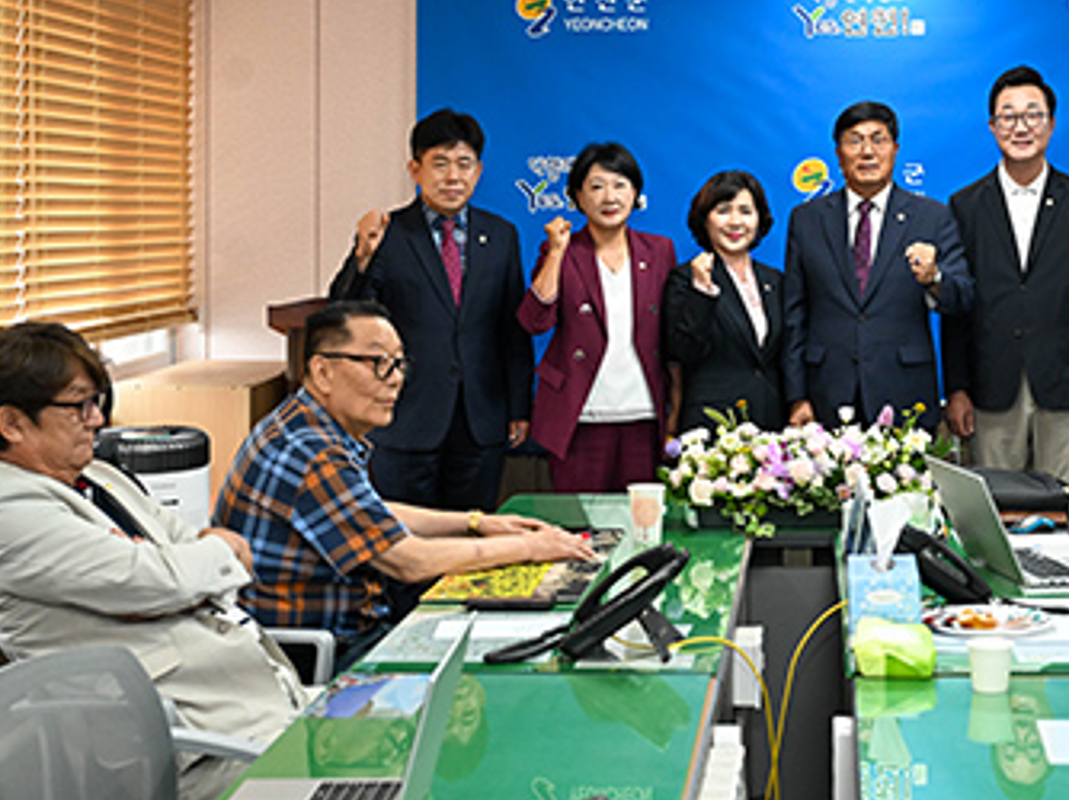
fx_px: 1975
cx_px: 890
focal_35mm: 64
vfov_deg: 22.9
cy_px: 342
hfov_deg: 29.4
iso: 2000
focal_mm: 37
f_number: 4.5
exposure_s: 1/200
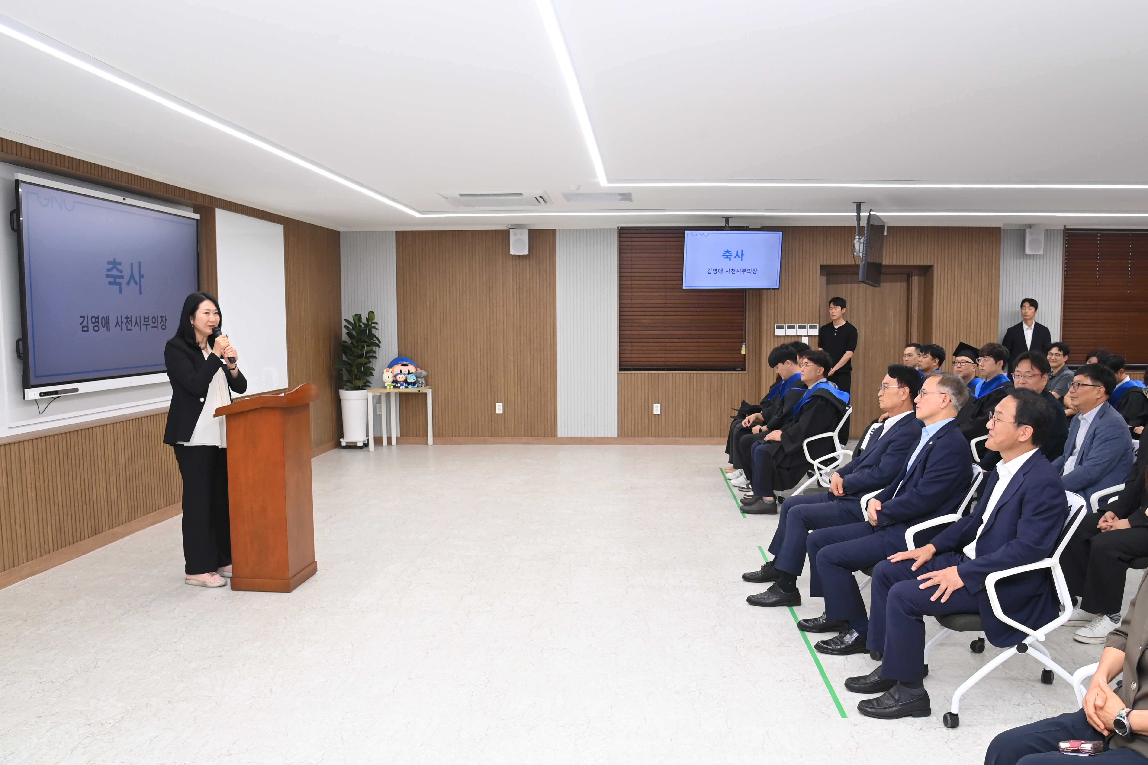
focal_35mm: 27
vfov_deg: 47.9
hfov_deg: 67.2
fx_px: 861
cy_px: 418
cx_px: 639
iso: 1600
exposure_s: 1/250
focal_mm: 24
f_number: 6.3
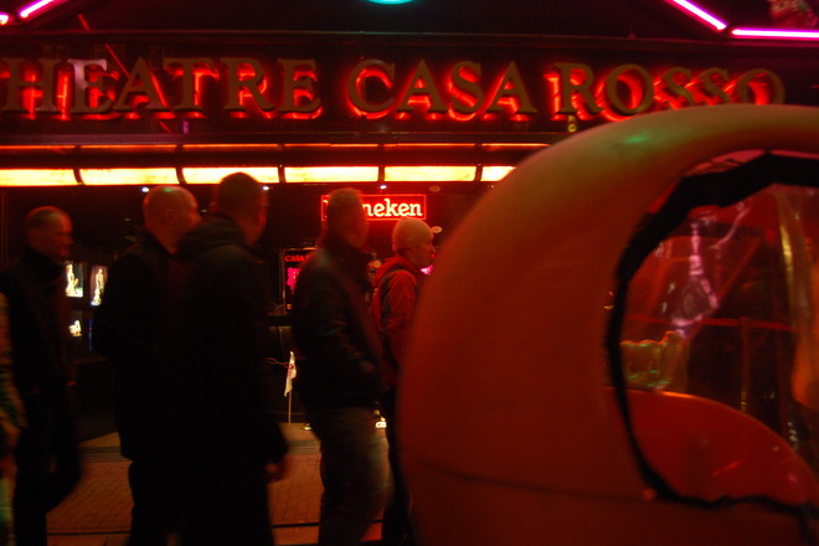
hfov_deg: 61.9
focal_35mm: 30
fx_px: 682
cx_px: 410
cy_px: 273
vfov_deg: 43.6
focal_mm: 20
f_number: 3.8
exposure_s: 1/15
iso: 800
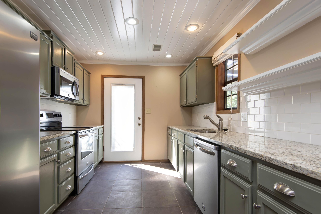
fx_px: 161
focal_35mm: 18
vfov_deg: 67.3
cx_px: 154
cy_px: 117
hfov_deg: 89.9
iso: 200
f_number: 6.7
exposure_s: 1/15
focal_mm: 16
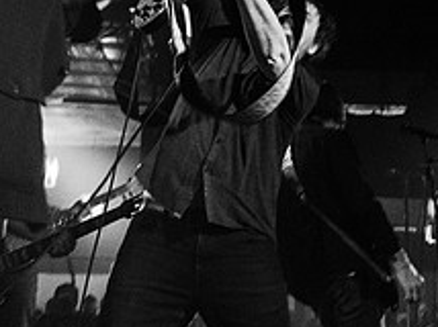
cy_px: 18
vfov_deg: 21.3
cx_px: 298
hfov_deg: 28.8
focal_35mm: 67
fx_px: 847
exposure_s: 1/80
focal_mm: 24
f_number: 3.2
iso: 3200
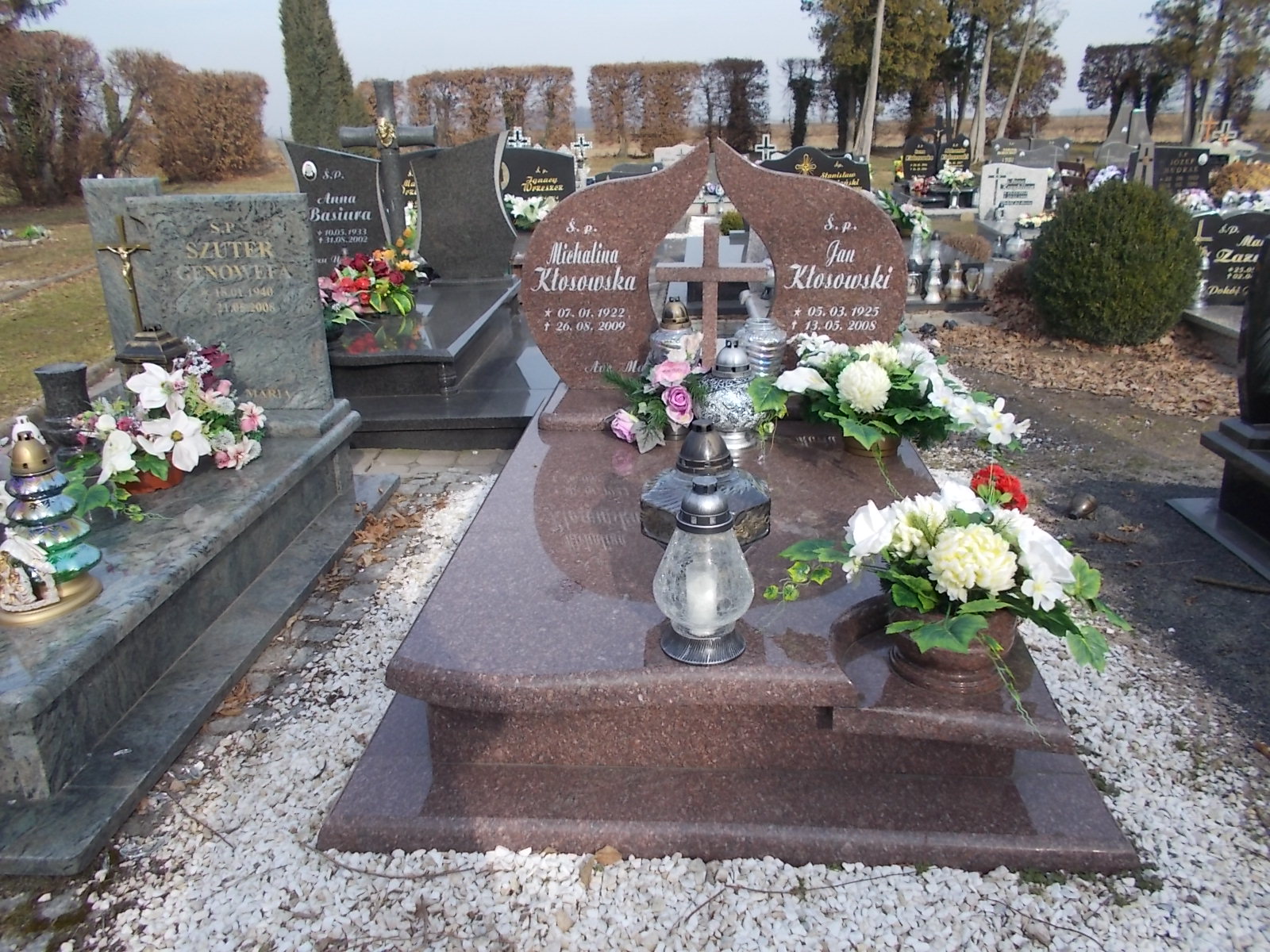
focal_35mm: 26
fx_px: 954
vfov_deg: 53.1
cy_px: 476
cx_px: 635
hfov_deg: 67.3
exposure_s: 1/80
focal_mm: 4.6
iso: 80
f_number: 8
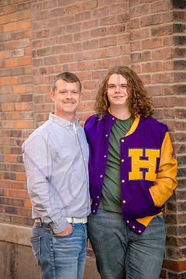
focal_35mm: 112
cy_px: 140
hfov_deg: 12.2
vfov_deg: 18.3
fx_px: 868
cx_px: 93
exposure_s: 1/400
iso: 640
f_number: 5
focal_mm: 112
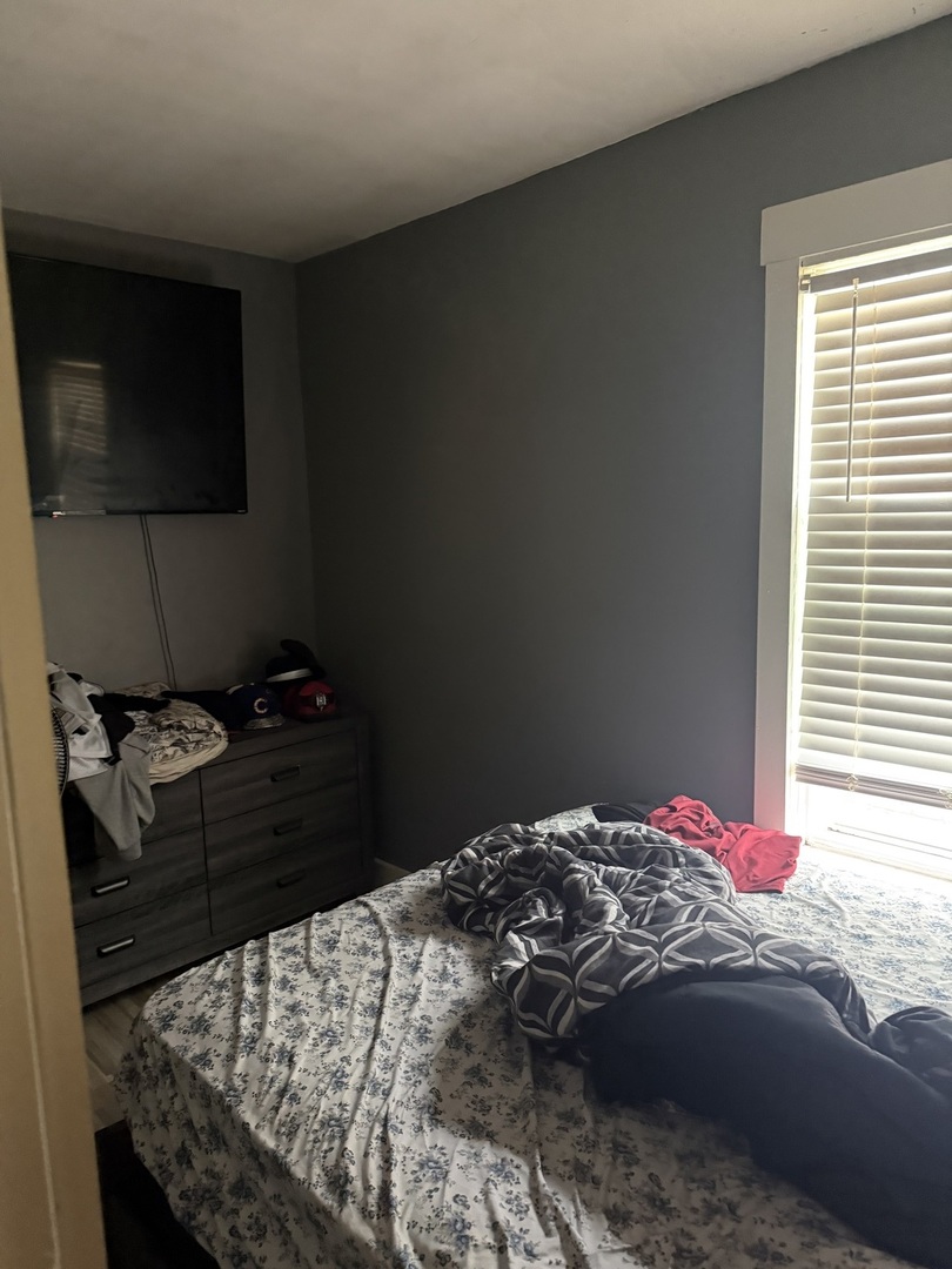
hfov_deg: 56.8
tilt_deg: -6.2
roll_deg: +1.6
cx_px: 476
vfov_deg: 71.6
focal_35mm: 24
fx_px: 880
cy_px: 634
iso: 1000
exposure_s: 1/30
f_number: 1.78
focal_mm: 6.76
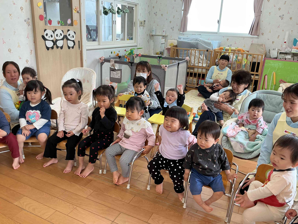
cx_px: 149
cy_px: 112
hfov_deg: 61.7
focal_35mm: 29
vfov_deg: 48.2
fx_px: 250
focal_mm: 3
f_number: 1.8
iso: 40
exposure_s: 1/60
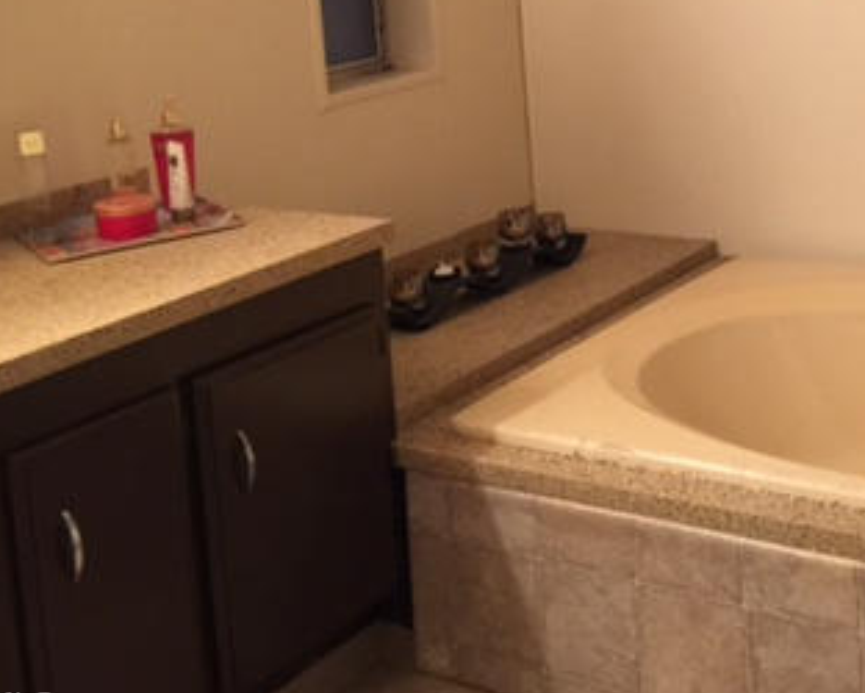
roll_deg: +3.0
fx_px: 1486
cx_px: 679
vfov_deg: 25.6
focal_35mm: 58
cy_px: 94
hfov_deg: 31.7
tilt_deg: -9.4
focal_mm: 4.15
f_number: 2.2
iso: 125
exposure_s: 1/15
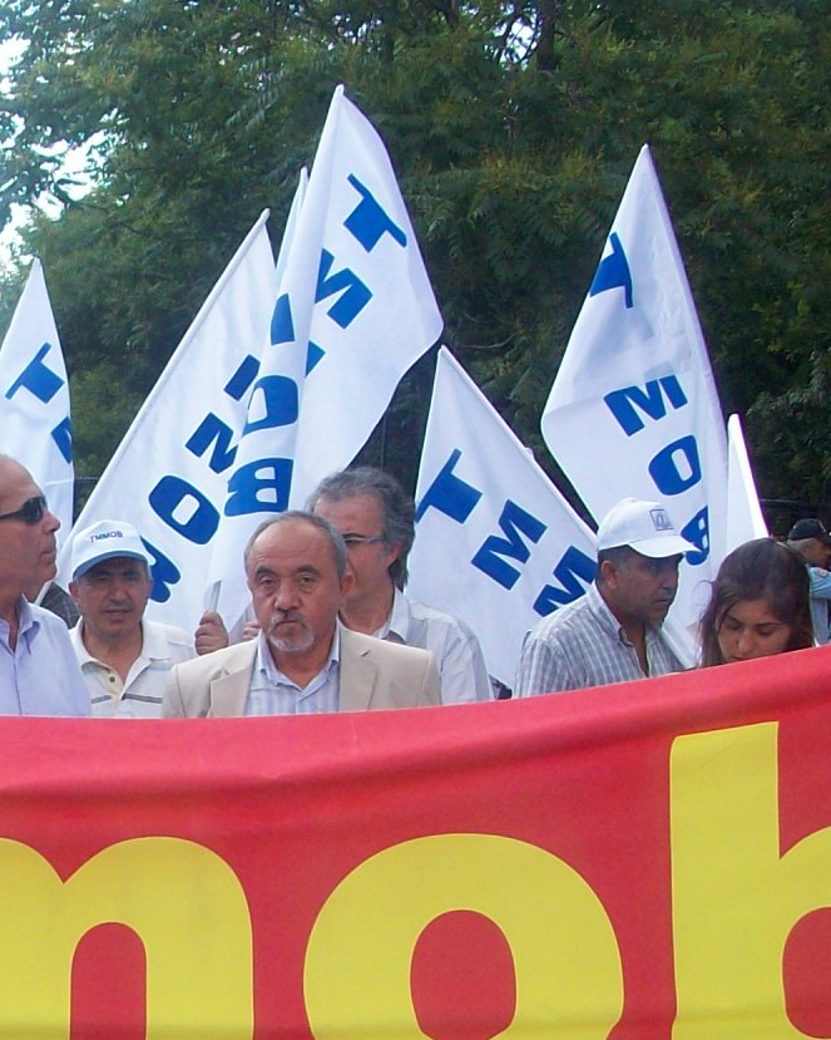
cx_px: -8
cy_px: 868
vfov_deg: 22.9
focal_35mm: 82
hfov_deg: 18.2
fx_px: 2521
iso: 80
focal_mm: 5.7
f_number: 2.8
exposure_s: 1/372
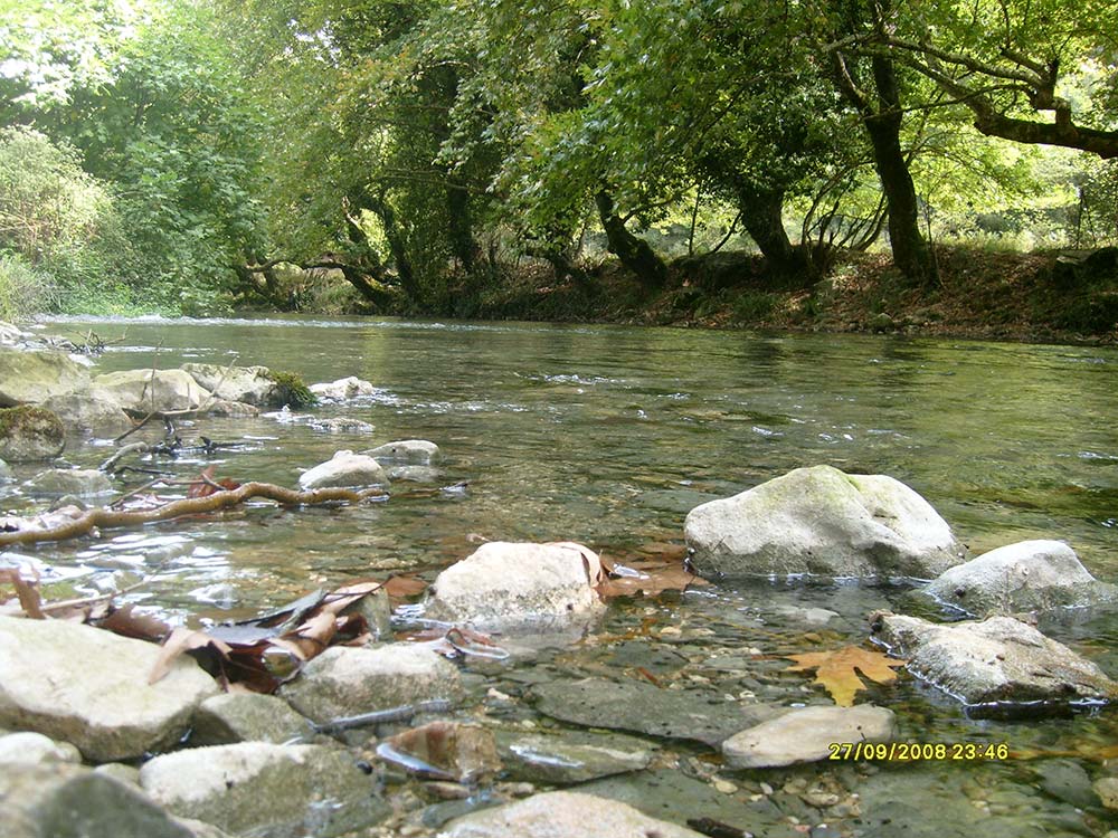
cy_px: 419
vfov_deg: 40.7
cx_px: 559
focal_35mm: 35
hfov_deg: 52.6
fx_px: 1130
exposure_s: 1/125
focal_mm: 5.8
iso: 80
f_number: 2.8
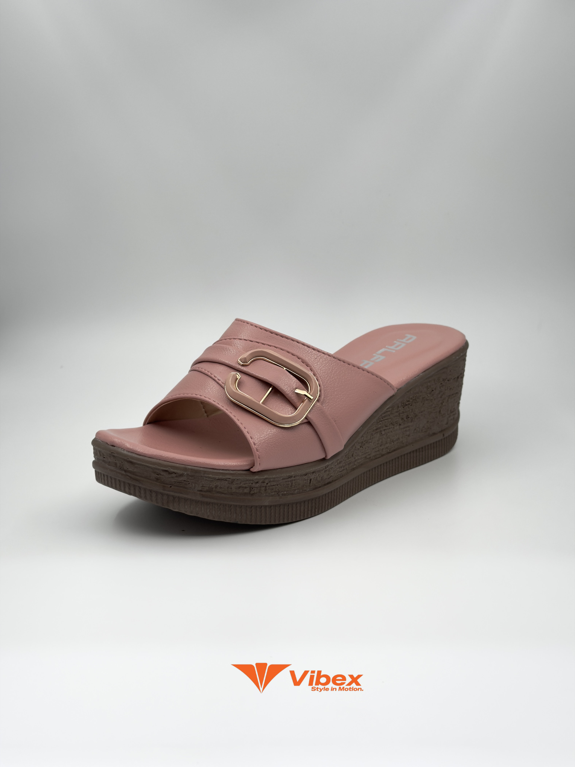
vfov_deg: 39.7
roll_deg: +0.5
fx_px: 1063
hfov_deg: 30.3
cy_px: 384
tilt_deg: -15.2
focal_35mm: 48
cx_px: 288
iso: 64
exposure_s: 1/1330
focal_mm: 6.76
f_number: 1.78
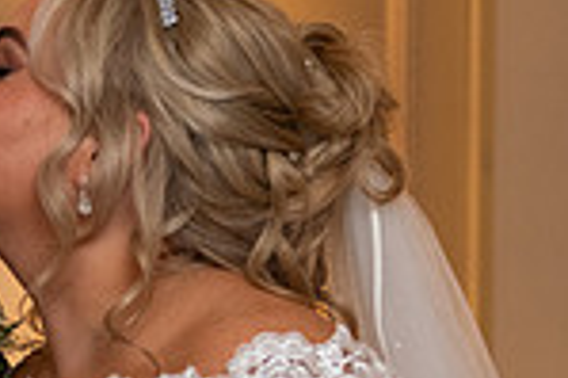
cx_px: -328
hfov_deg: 11.9
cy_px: 384
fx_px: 2585
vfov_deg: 8.3
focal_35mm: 164
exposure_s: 1/160
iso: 800
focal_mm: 42
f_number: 3.5
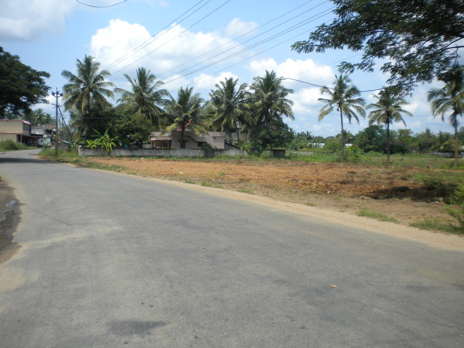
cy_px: 174
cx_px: 232
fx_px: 469
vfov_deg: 40.7
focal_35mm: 35
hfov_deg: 52.6
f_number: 4.6
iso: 113
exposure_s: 1/794
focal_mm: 6.3
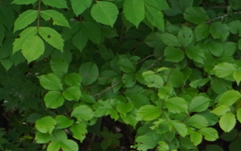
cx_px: 583
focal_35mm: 710
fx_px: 4665
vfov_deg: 1.9
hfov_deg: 2.9
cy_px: 123
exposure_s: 1/160
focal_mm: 84
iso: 200
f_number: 5.6
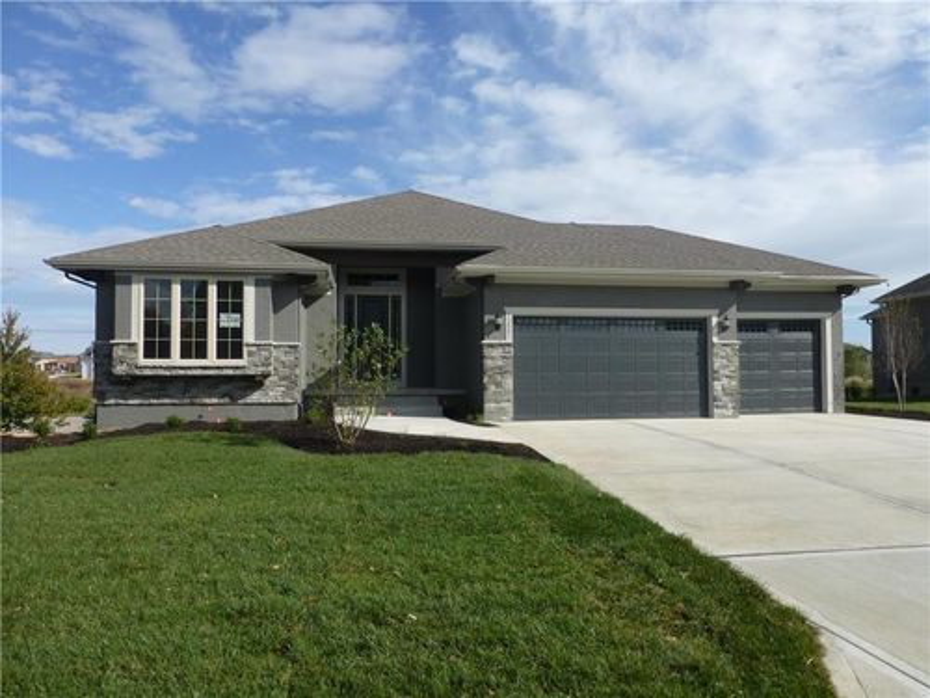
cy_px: 349
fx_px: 645
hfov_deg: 71.6
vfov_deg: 56.8
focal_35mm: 24
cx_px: 465
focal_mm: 4.3
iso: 100
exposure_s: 1/1000
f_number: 4
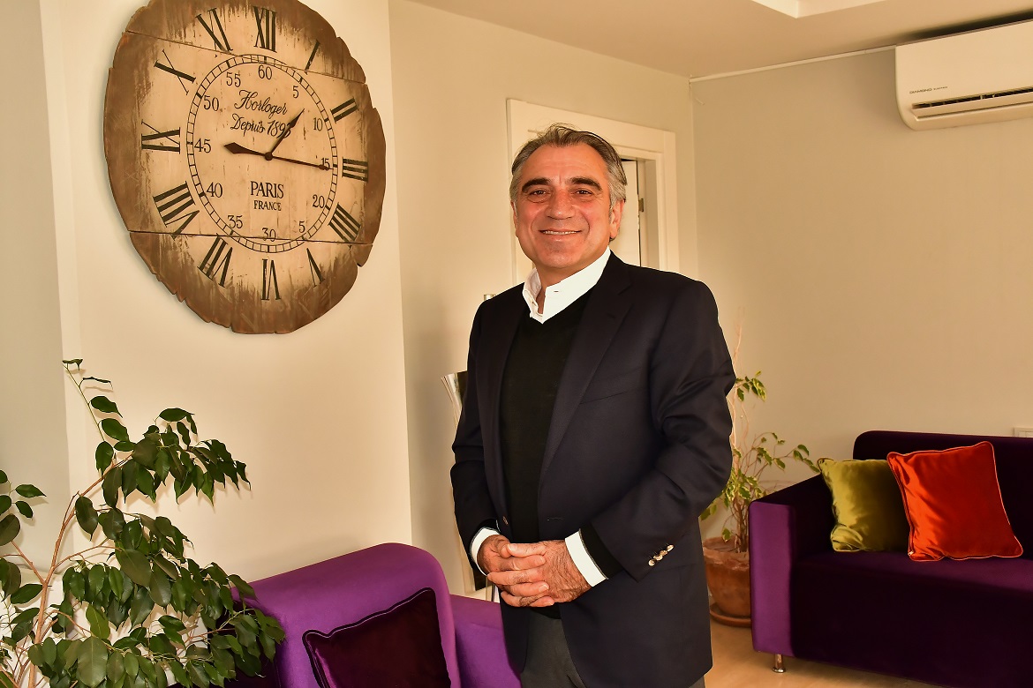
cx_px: 516
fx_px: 1119
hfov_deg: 49.6
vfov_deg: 34.2
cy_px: 344
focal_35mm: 39
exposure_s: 1/320
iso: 1250
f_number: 7.1
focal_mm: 26
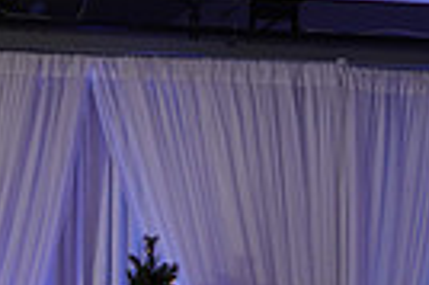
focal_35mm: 130
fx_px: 1547
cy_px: 607
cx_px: -301
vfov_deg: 9.7
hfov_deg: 14.2
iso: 1250
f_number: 5.6
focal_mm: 30
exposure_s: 1/200
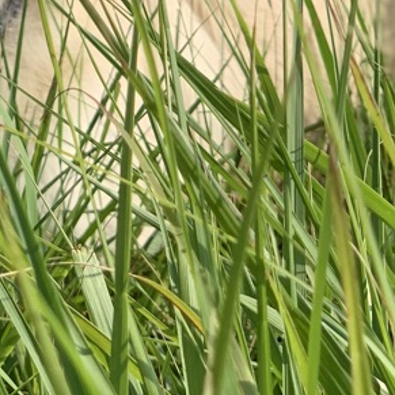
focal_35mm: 162
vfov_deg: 10.7
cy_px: -27
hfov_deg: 10.7
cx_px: -4
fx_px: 2091
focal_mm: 6
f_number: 2.4
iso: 16
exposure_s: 1/1142
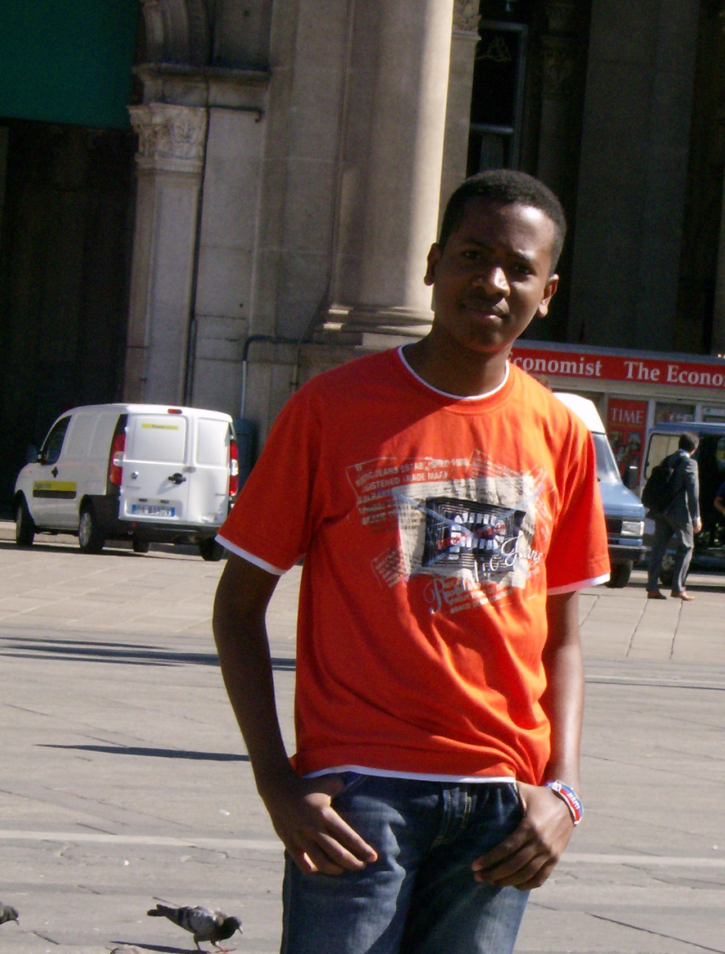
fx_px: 4568
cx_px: 413
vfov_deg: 11.9
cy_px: 688
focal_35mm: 165
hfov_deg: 9.1
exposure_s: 1/220
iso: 100
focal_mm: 16.6
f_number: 7.5
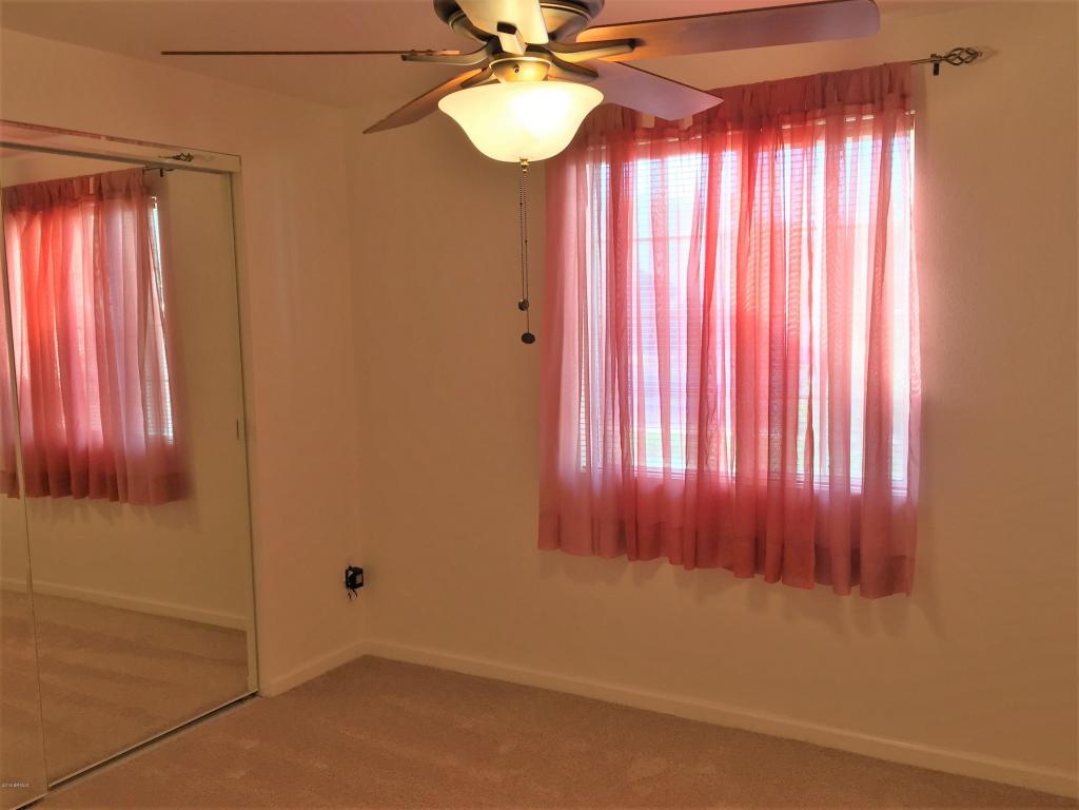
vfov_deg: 48.2
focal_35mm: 29
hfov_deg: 61.7
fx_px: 904
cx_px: 540
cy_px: 405
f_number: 2.2
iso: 40
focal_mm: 4.15
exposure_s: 1/40
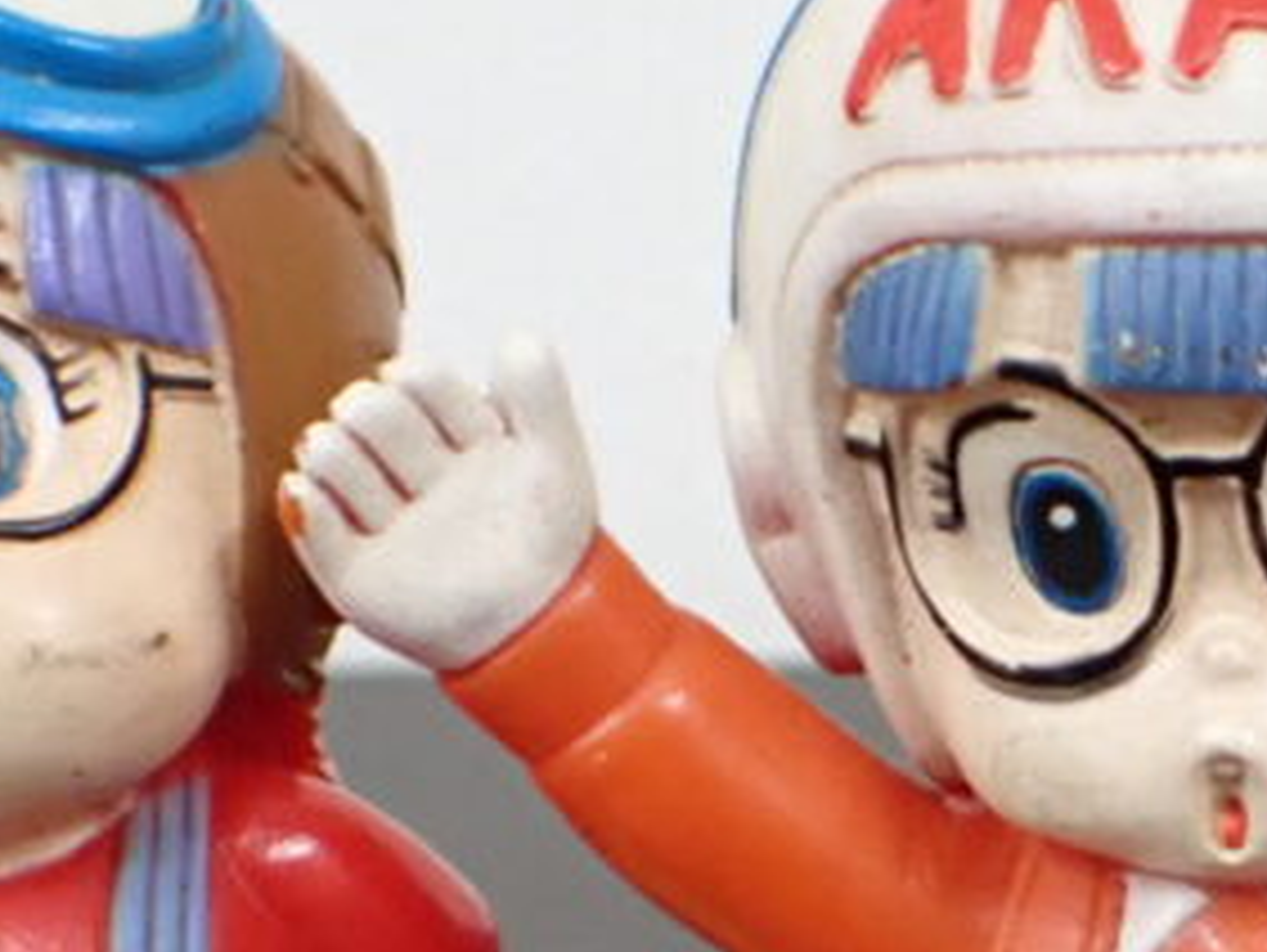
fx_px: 3737
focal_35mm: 102
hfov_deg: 18.8
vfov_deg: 14.3
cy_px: 992
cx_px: 1218
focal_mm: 5.4
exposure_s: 1/80
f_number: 2.3
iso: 800
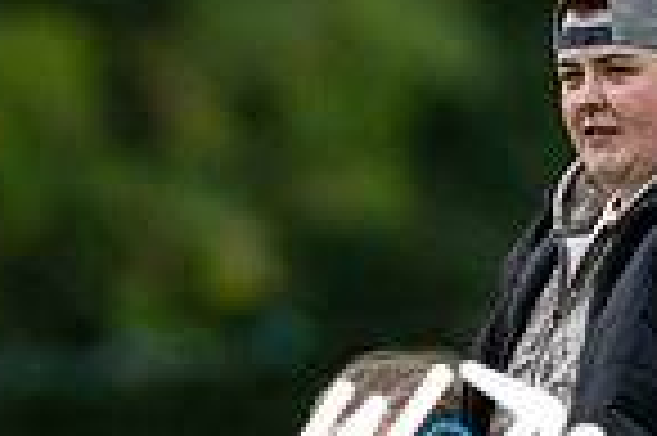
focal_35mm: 1787
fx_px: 32576
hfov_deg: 1.2
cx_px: 446
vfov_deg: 0.8
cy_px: 548
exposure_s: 1/6400
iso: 1400
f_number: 2.8
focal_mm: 300
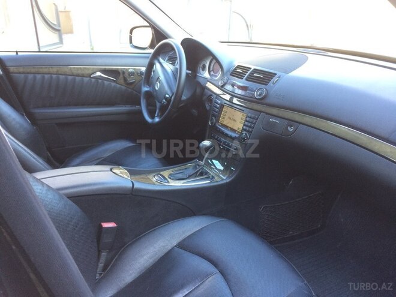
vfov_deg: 48.2
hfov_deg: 61.7
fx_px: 332
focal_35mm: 29
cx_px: 198
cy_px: 148
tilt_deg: -24.4
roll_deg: -1.1
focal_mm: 4.15
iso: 50
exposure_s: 1/33
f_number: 2.2
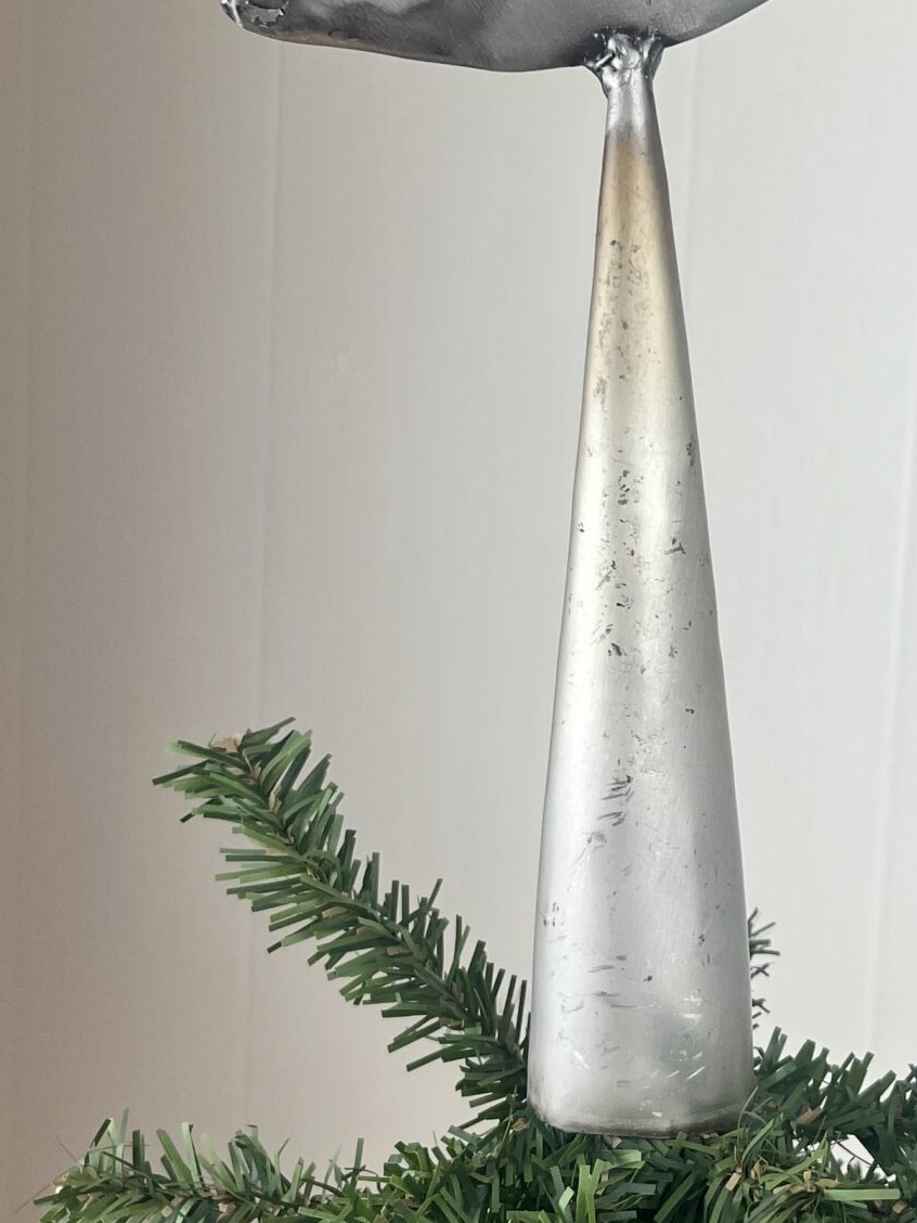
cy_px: 446
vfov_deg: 32.5
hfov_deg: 24.5
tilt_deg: -7.5
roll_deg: -2.9
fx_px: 2084
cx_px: 713
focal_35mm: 59
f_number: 1.6
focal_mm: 5.1
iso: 40
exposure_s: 1/265
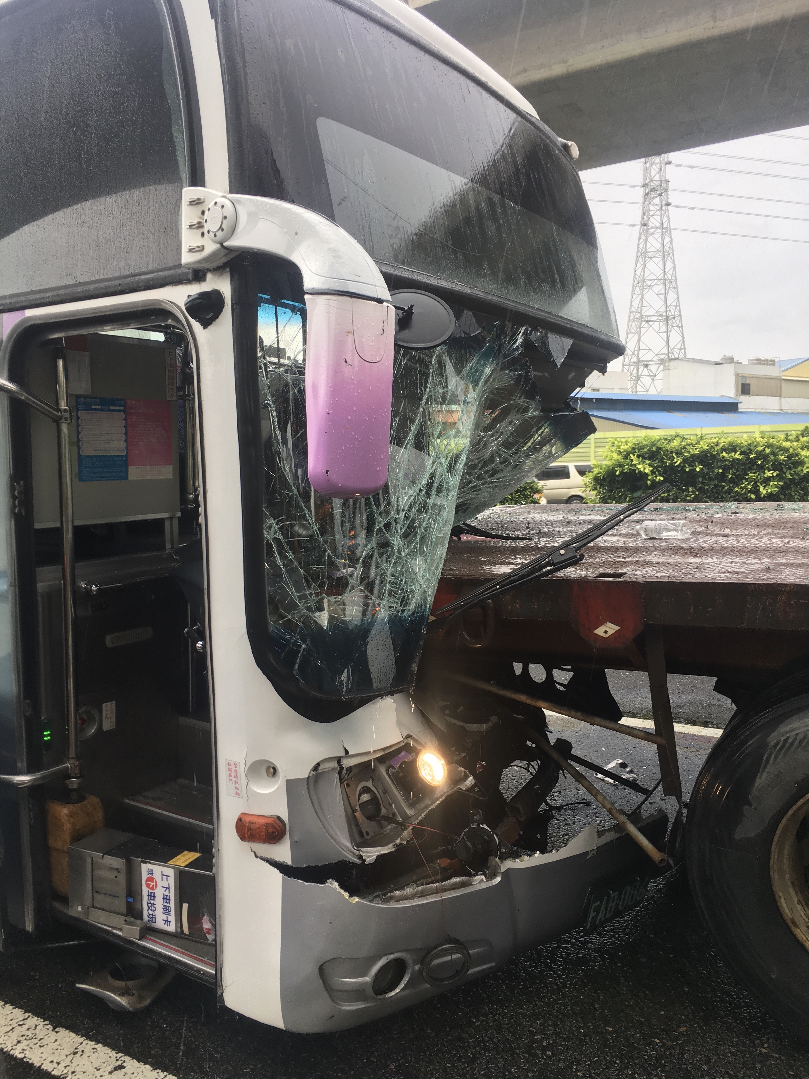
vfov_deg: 61.7
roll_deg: +1.6
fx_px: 904
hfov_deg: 48.2
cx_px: 404
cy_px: 540
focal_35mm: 29
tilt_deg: -2.1
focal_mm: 4.15
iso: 25
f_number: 2.2
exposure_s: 1/120
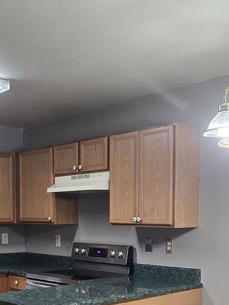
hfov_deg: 30.1
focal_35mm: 48
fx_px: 423
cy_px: 259
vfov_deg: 37.7
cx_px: 86
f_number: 2.2
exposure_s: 1/60
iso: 125
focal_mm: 2.2
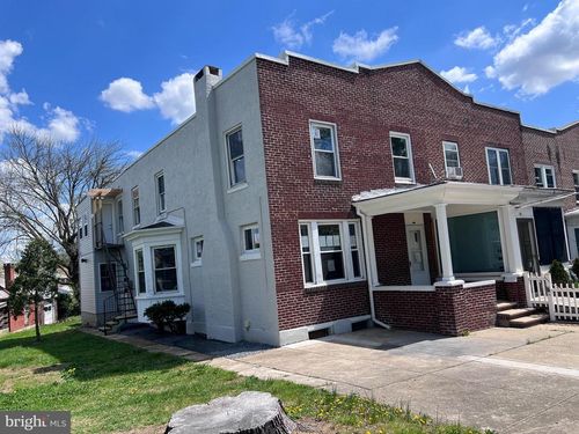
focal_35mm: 26
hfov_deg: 67.3
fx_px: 435
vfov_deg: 53.1
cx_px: 290
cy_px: 217
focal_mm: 5.7
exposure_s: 1/3968
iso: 50
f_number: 1.5
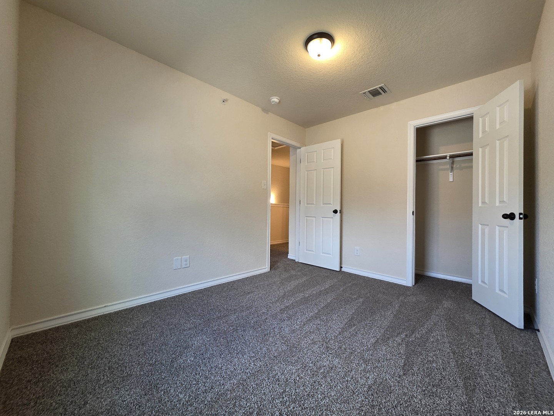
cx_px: 277
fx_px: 208
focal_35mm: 13
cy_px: 208
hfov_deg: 106.2
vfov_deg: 89.9
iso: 160
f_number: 1.9
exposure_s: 1/60
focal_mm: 2.2
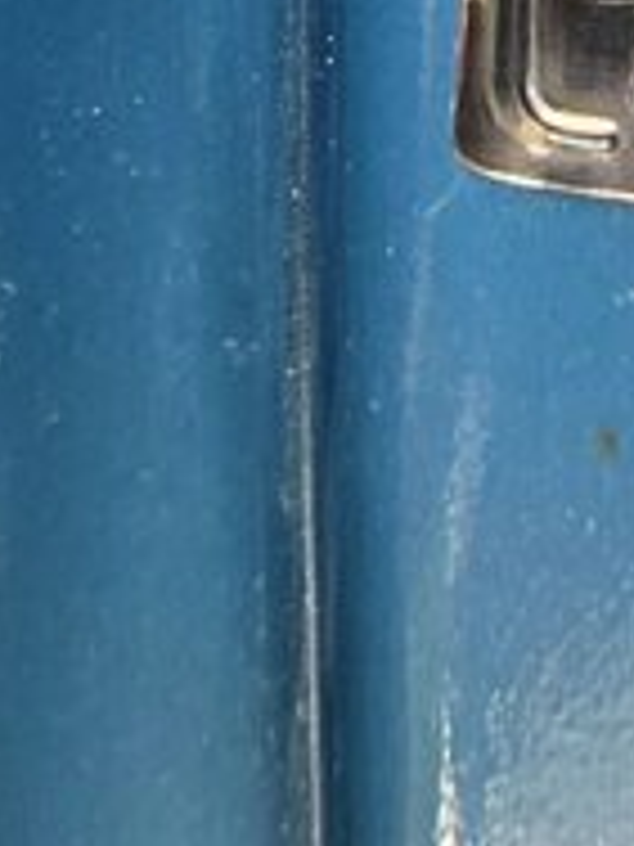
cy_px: -1210
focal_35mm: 69
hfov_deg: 20.5
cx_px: 665
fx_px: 1685
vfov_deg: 15.0
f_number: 1.9
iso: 80
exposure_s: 1/52
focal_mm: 2.2
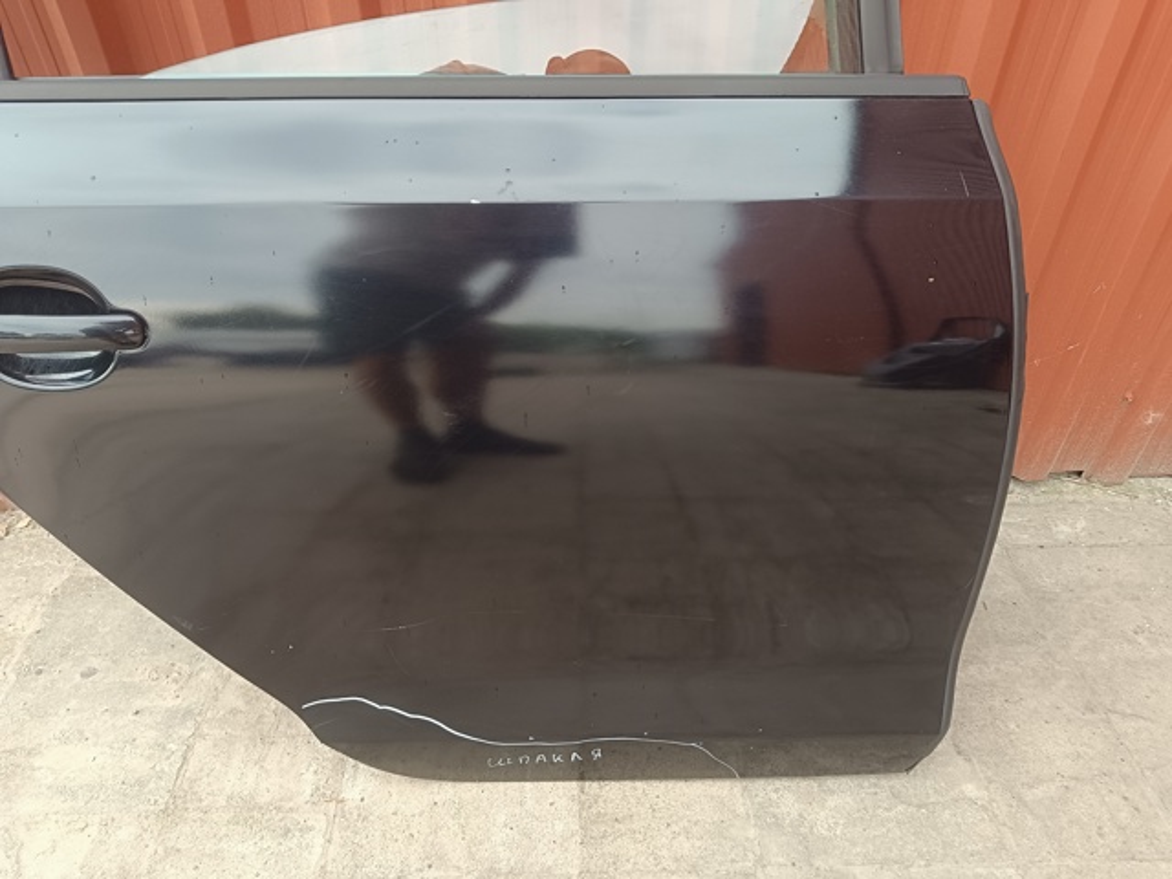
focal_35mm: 24
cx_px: 586
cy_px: 440
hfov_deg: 71.6
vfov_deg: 56.8
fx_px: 813
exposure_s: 1/101
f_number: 1.88
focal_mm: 5.59
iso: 169
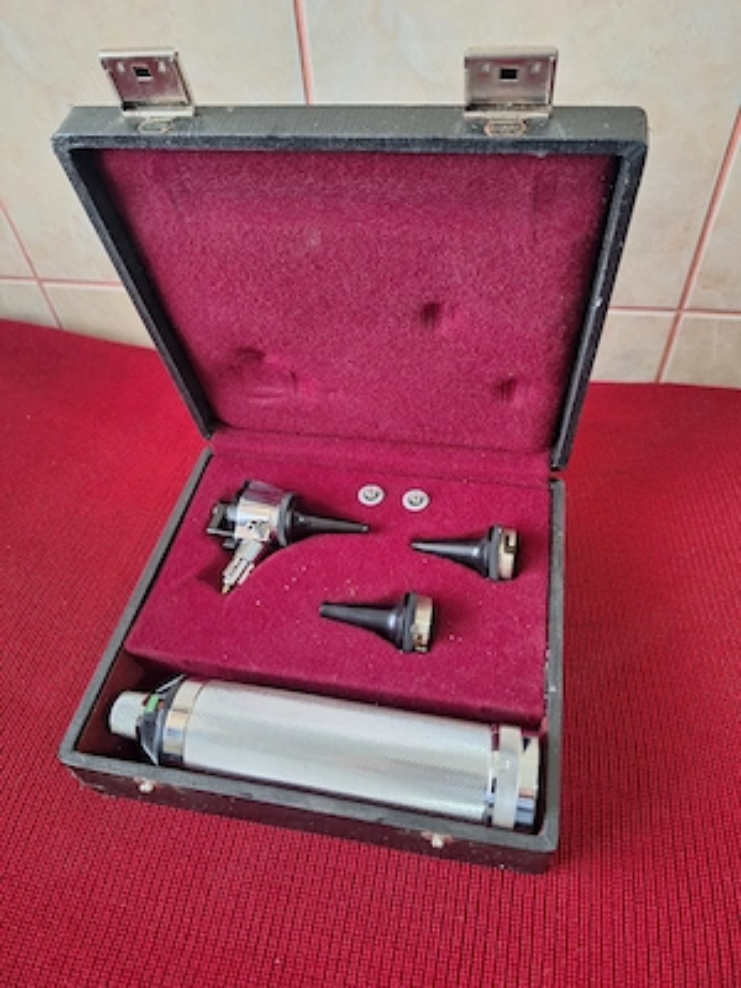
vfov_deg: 73.9
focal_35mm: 23
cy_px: 494
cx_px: 370
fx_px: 656
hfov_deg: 58.9
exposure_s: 1/25
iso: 250
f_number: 1.8
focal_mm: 5.54
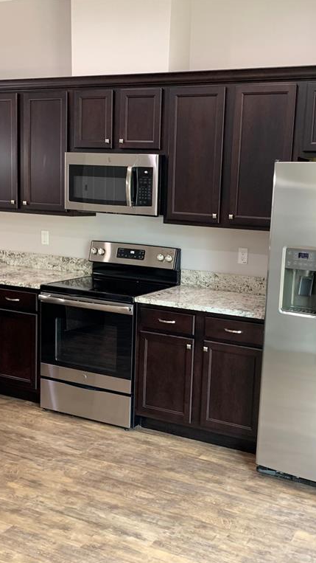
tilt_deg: -7.8
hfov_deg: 30.9
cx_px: 218
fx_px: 566
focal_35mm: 38
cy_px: 282
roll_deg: -2.2
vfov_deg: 52.8
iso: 200
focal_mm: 4.25
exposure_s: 1/60
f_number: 1.8
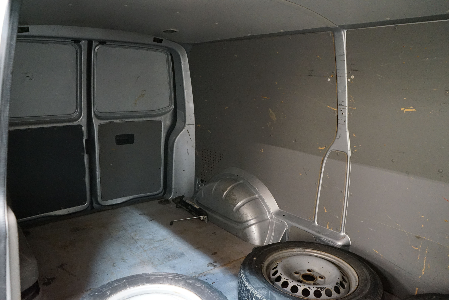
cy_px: 150
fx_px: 349
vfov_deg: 46.4
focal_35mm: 28
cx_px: 224
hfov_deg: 65.5
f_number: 3.5
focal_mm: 28
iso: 5000
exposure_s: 1/30
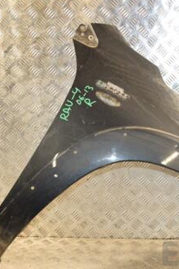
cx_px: 147
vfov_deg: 30.5
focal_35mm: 66
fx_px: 492
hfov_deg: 20.3
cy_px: 144
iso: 800
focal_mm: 24
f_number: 5
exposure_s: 1/160
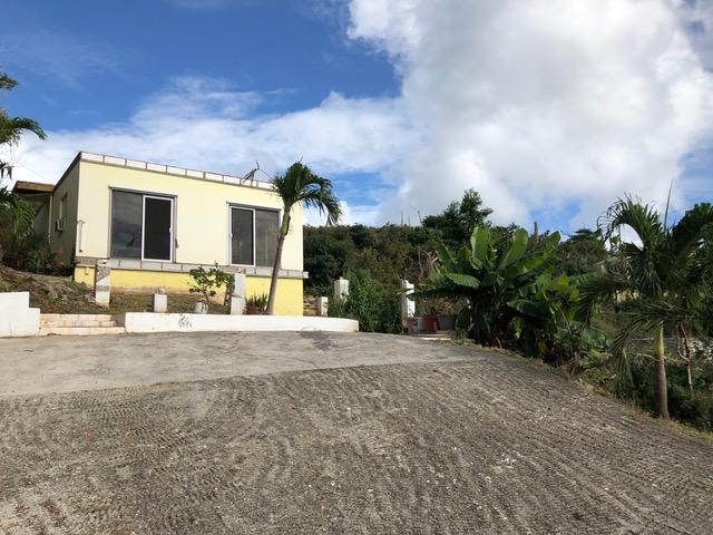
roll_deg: +0.3
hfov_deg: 63.4
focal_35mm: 28
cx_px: 356
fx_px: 577
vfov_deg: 49.7
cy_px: 268
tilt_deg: +6.4
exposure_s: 1/3205
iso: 25
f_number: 1.8
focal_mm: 3.99
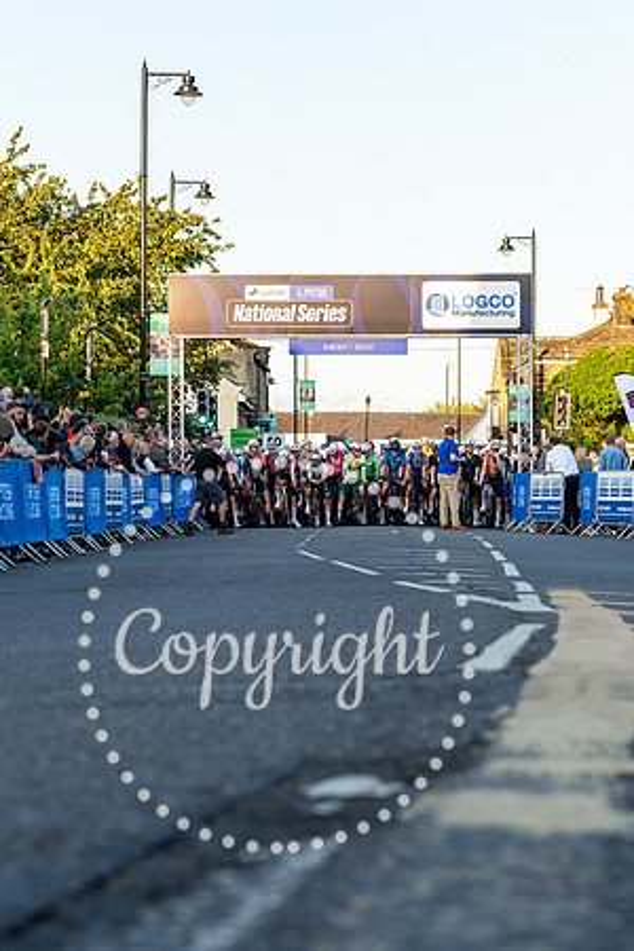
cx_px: 354
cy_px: 476
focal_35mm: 103
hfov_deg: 13.3
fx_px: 2714
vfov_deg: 19.9
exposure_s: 1/400
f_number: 4
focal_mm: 68
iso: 250
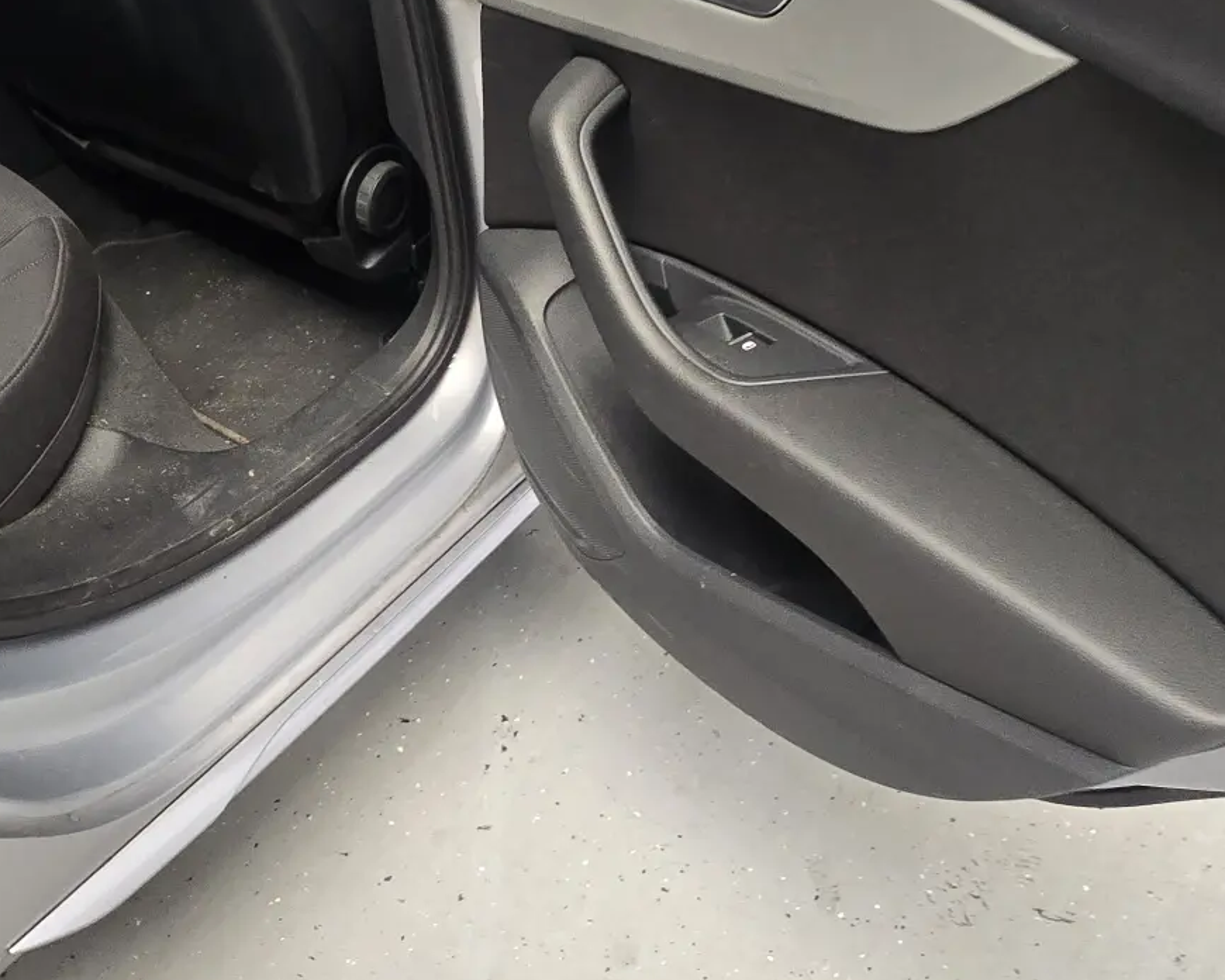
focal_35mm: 28
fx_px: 1015
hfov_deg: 62.2
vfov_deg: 51.3
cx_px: 598
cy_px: 415
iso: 200
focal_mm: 2.2
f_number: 2.2
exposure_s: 1/50
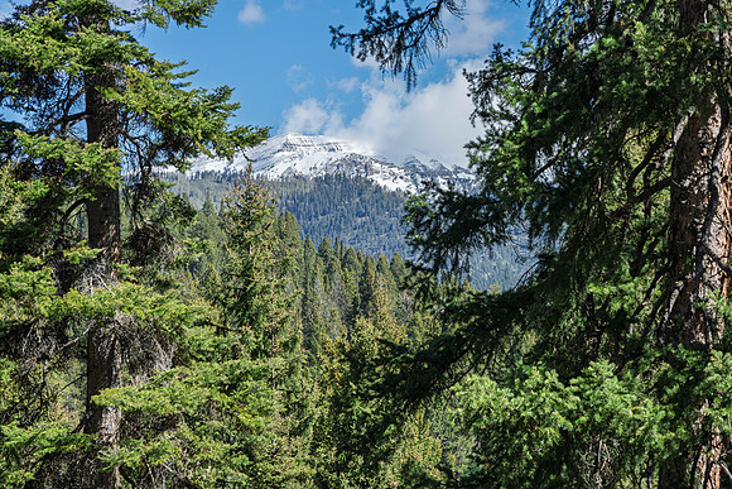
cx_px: 366
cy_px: 244
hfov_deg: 19.5
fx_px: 2135
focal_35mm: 105
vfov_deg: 13.0
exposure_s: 1/320
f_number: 13
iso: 400
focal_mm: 105
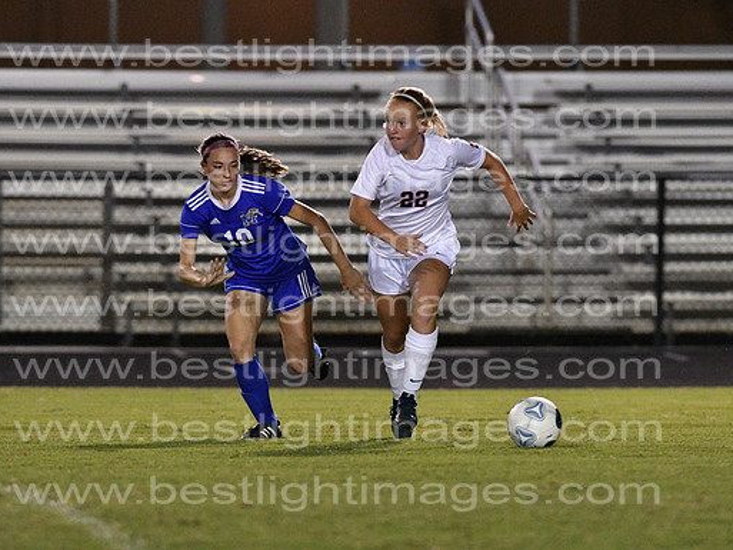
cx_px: 337
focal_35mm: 489
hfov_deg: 4.1
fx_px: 10357
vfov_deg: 3.0
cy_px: 275
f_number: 3.5
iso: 10000
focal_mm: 300
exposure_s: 1/640
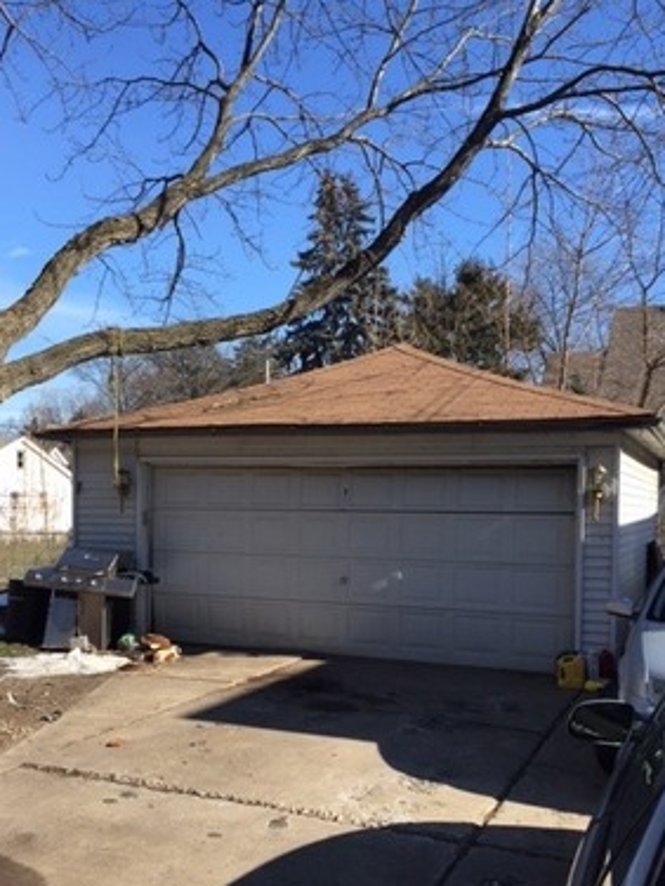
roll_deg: -1.2
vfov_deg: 49.6
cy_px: 561
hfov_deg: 38.5
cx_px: 274
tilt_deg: -1.9
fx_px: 948
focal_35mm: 37
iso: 32
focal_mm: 4.15
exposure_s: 1/1163
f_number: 2.2
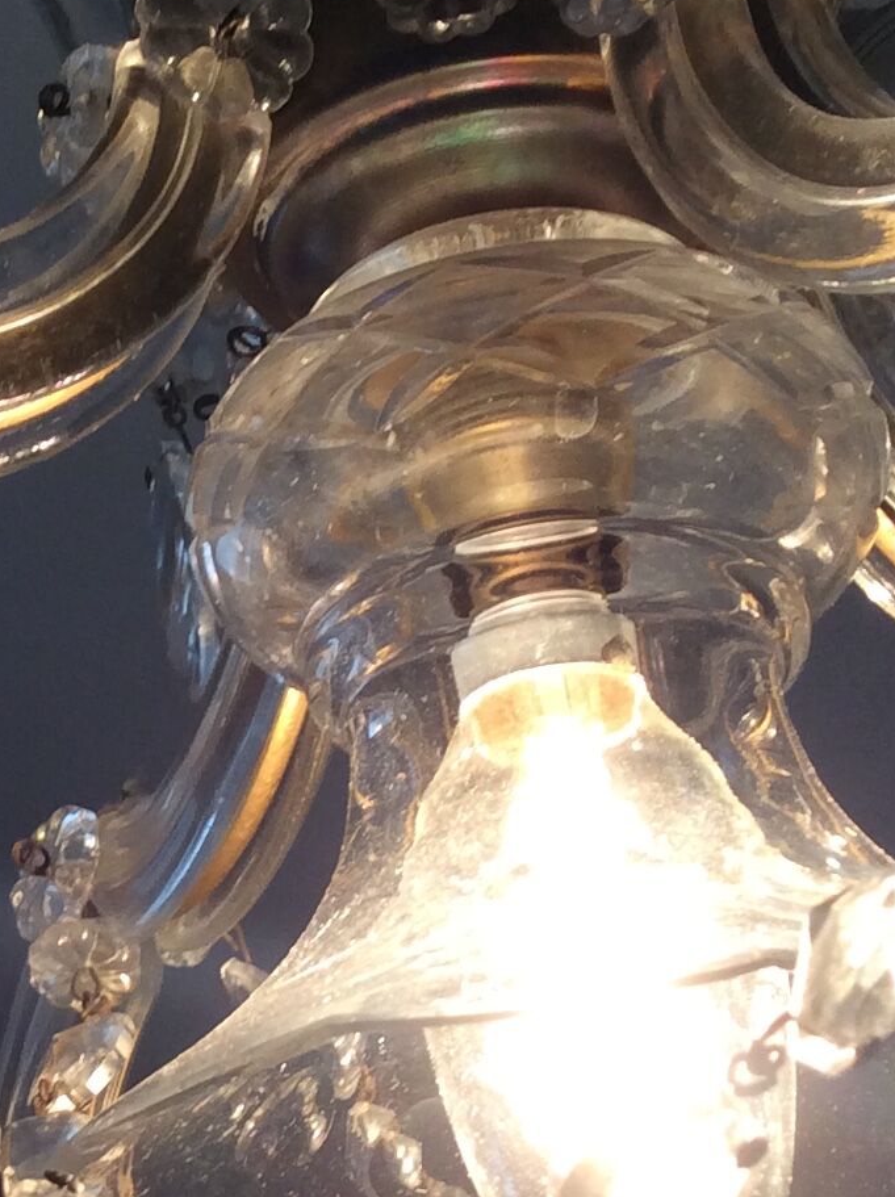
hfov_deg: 15.8
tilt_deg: +26.5
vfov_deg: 21.6
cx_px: -80
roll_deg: +1.8
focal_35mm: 91
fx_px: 3144
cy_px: 632
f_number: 2.4
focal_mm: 3.3
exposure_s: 1/33
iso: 40
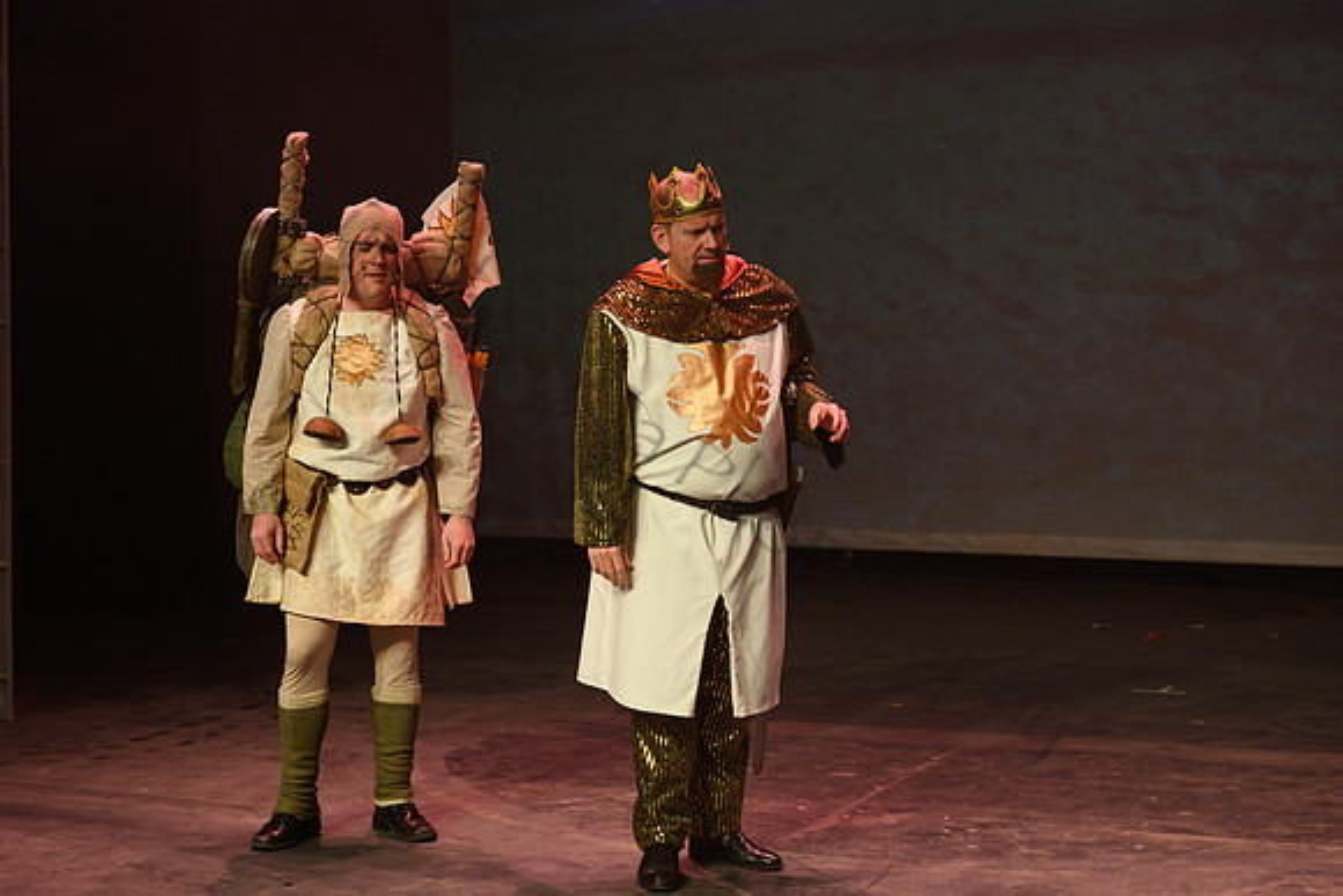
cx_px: 672
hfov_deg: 27.0
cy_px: 448
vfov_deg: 18.2
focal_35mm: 75
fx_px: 2793
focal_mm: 70
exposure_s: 1/160
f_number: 3.5
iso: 1250
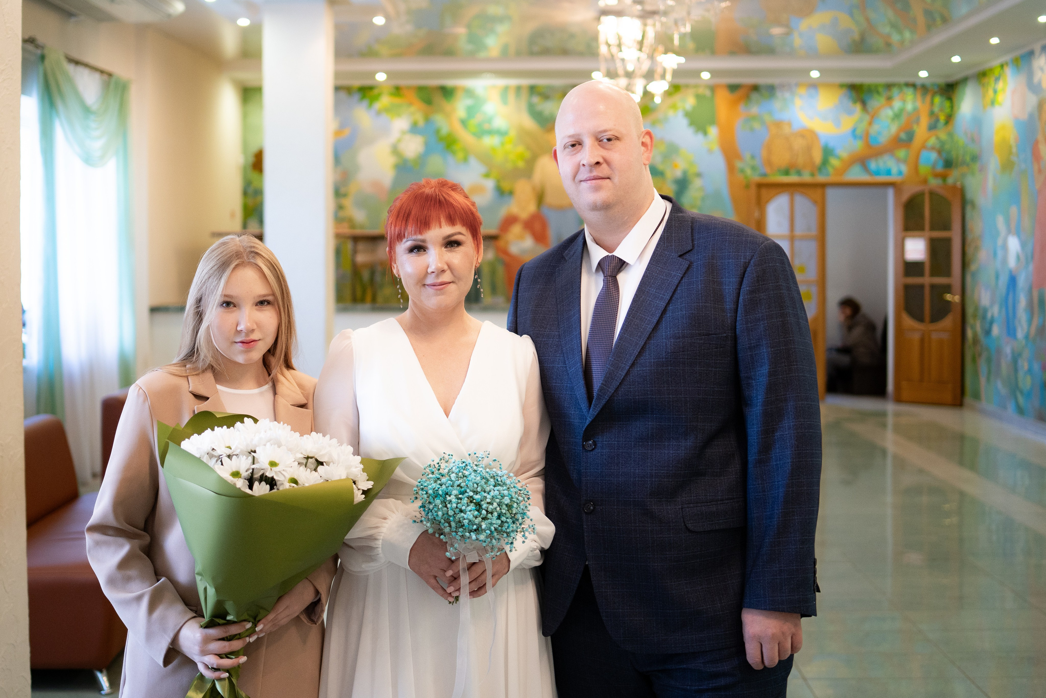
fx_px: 1250
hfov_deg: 45.4
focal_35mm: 43
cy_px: 286
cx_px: 500
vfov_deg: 31.1
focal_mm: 35
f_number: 1.8
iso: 1000
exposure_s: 1/125
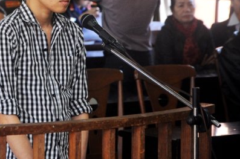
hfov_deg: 7.8
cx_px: 50
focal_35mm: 264
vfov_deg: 5.2
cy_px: 35
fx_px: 1755
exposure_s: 1/100
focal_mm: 105
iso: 1250
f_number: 5.6
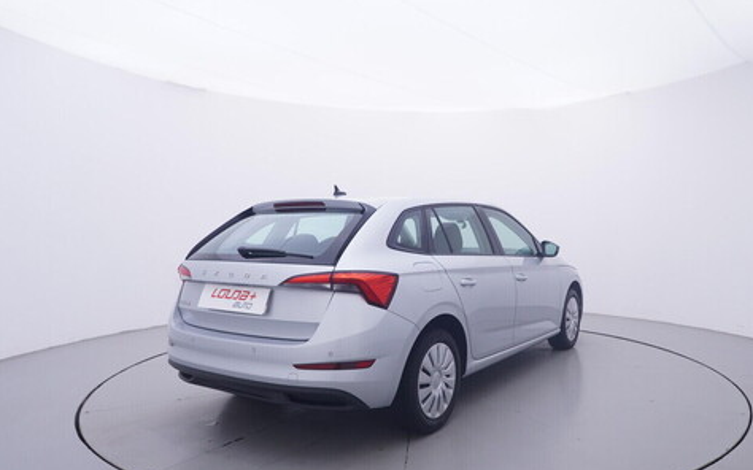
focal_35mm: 27
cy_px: 260
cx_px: 431
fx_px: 546
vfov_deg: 46.6
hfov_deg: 68.9
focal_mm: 15
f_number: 5
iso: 200
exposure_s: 1/80
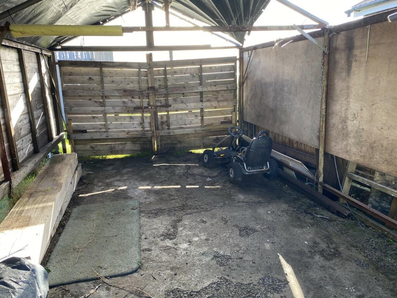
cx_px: 198
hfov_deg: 67.3
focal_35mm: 26
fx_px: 298
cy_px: 149
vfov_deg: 53.1
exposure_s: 1/122
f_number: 1.8
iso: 40
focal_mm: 4.25
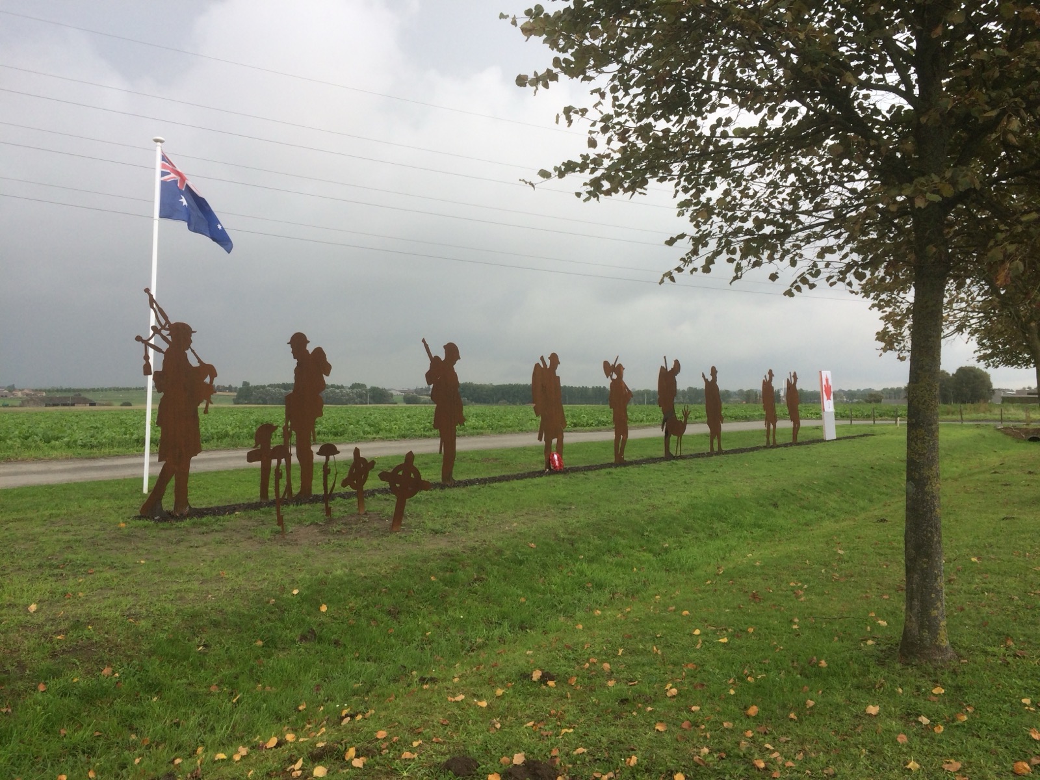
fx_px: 871
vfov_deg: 48.2
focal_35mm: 29
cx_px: 520
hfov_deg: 61.7
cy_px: 390
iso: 32
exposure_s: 1/354
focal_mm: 4.15
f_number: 2.2
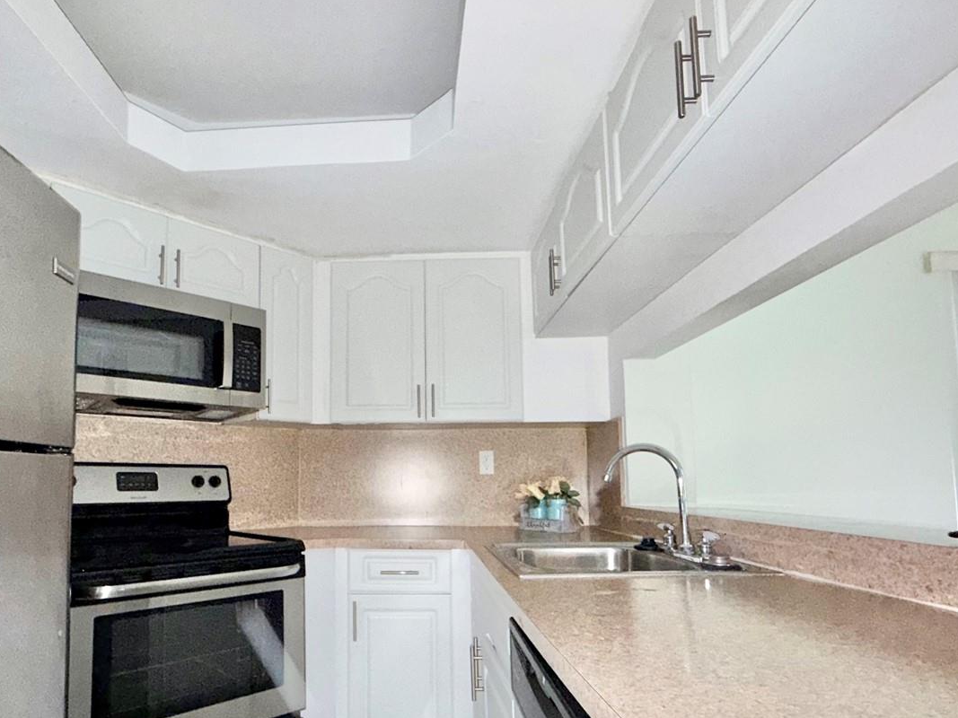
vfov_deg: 62.8
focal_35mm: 21
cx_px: 382
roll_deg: +0.4
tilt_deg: +6.0
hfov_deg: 78.1
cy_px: 433
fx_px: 581
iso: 250
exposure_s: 1/40
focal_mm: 2.22
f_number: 2.2
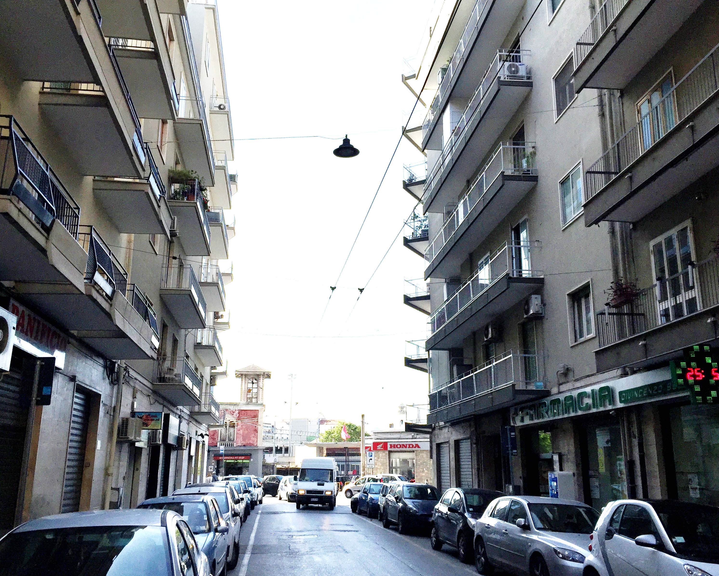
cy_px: 295
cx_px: 335
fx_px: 660
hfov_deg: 57.1
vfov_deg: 47.1
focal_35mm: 31
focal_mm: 4.15
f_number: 2.2
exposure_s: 1/2083
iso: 32
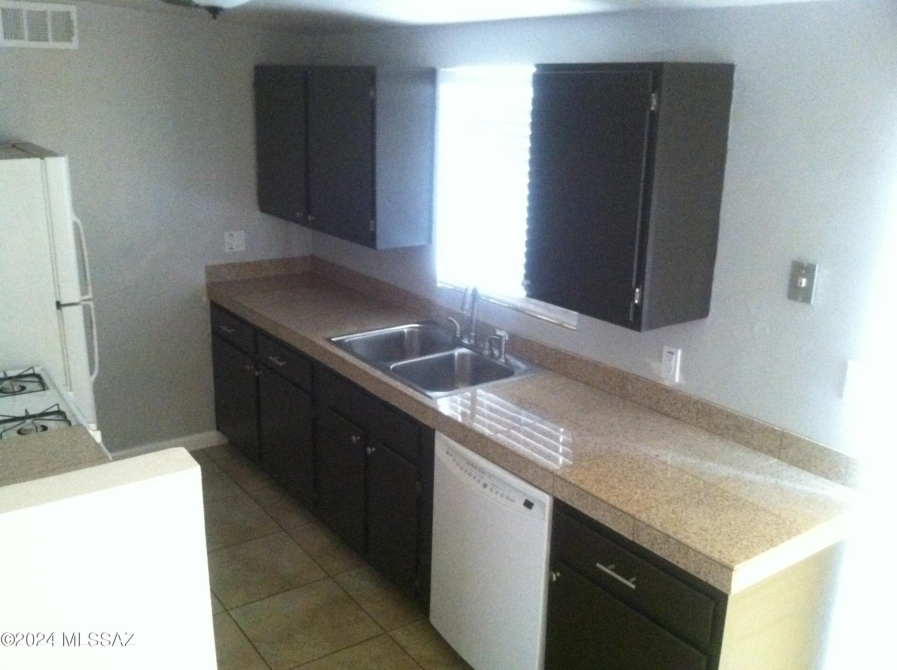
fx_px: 906
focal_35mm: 35
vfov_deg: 40.6
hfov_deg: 52.7
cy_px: 335
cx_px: 448
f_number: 2.8
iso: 1000
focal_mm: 3.85
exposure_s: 1/15
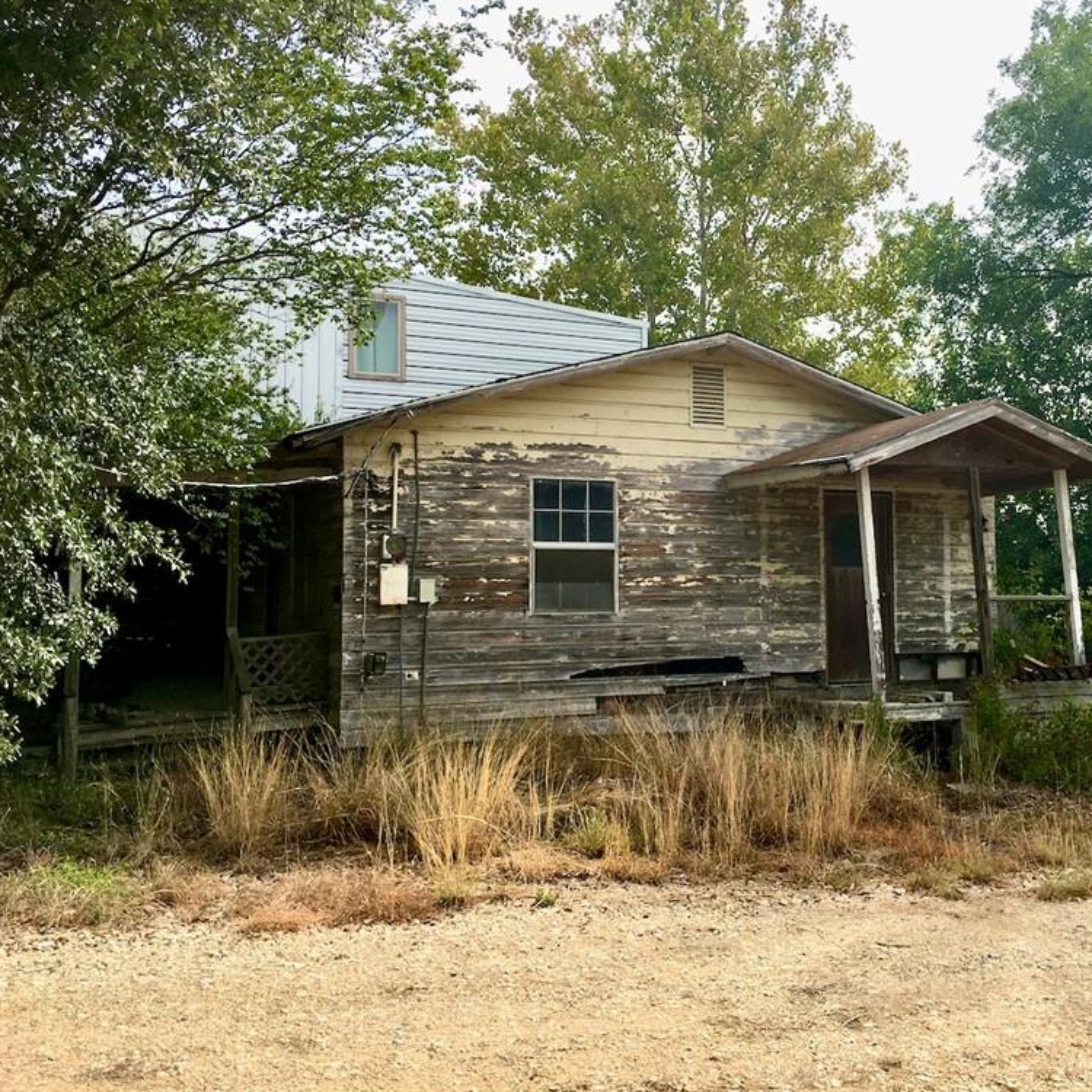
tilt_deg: +5.1
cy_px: 534
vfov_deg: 47.2
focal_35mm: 35
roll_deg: +0.9
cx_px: 712
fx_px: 1249
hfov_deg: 46.6
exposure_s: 1/1148
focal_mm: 4.15
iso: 25
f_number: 2.2
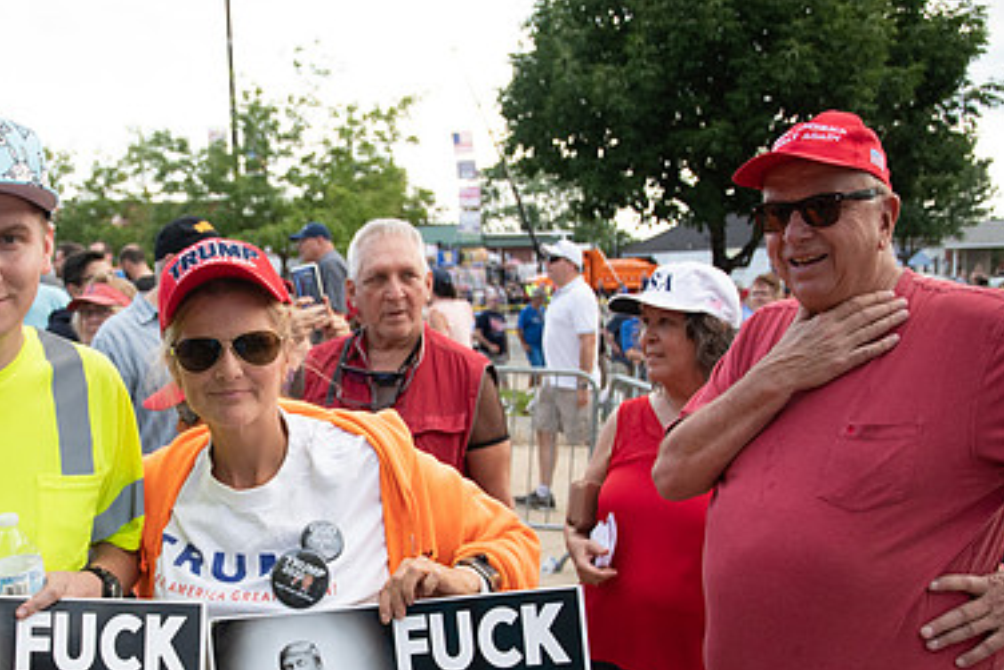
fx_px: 1032
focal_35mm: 37
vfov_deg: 35.4
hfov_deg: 50.5
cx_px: 299
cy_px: 471
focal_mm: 16
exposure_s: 1/3200
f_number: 3.2
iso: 1000
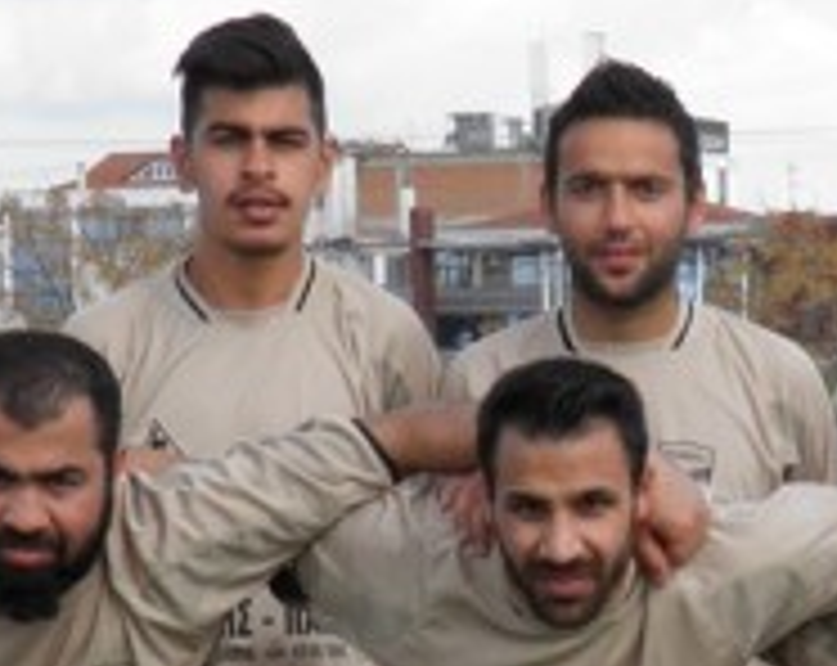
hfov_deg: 10.0
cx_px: 922
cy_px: 772
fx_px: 4722
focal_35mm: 191
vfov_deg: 8.0
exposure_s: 1/160
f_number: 5.8
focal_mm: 10
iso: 50
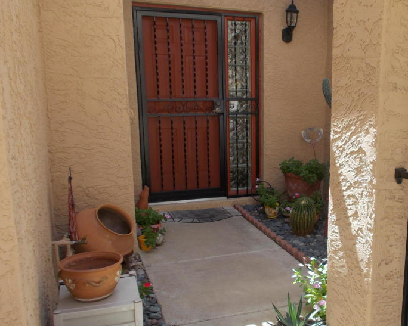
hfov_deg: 46.7
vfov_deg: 39.1
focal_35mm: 38
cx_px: 290
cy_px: 184
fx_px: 459
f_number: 3.2
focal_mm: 4.6
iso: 80
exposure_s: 1/125
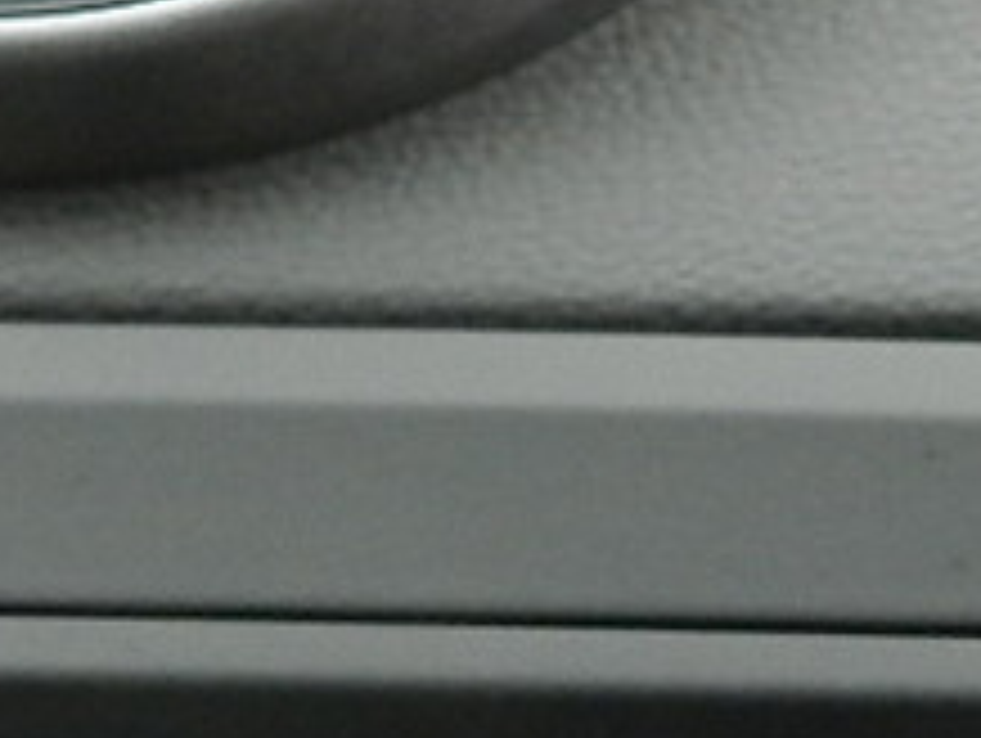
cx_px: 1246
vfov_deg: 7.0
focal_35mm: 211
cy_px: 963
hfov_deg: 9.2
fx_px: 5986
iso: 250
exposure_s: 1/40
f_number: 3.7
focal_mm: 5.6
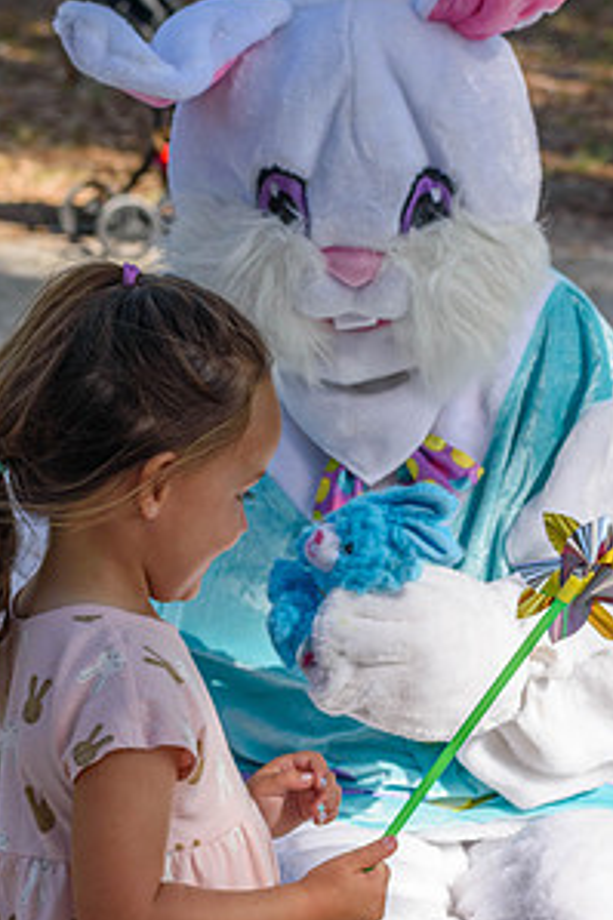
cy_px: 560
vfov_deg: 13.0
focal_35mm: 158
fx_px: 4040
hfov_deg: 8.7
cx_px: 277
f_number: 6.3
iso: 200
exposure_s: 1/640
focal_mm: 70
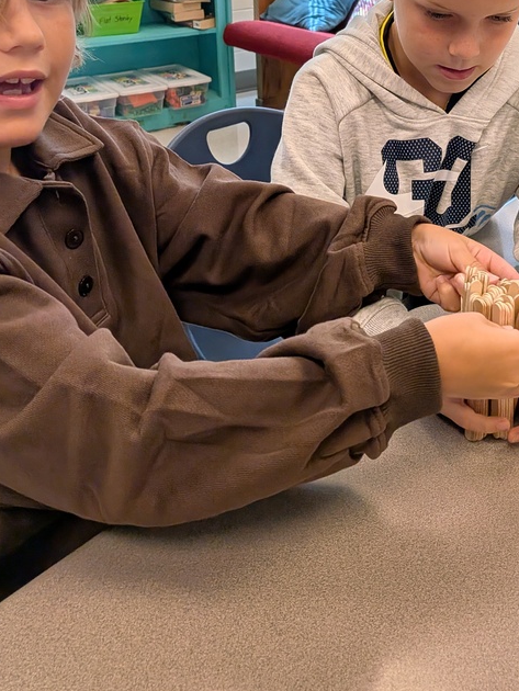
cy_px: 189
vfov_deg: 46.4
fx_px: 779
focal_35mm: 39
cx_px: 400
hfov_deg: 35.9
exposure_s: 1/238
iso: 50
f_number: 1.7
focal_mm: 4.53
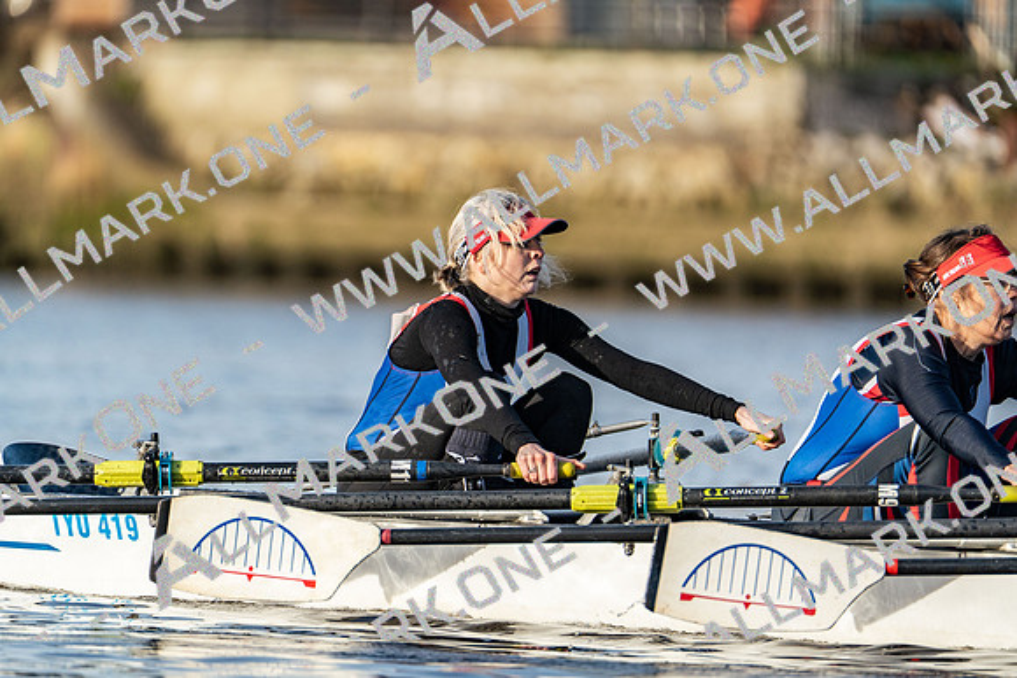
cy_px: 339
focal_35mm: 600
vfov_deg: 2.3
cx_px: 508
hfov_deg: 3.4
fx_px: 16953
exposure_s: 1/2000
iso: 800
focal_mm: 600
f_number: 6.3
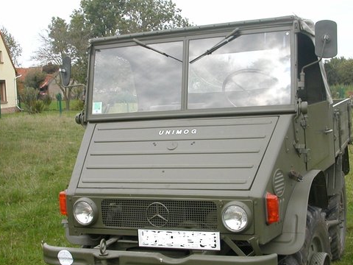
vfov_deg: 27.0
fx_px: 551
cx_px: 188
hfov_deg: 35.5
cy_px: 158
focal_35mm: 54
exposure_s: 1/148
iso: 100
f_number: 4.5
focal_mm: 5.6
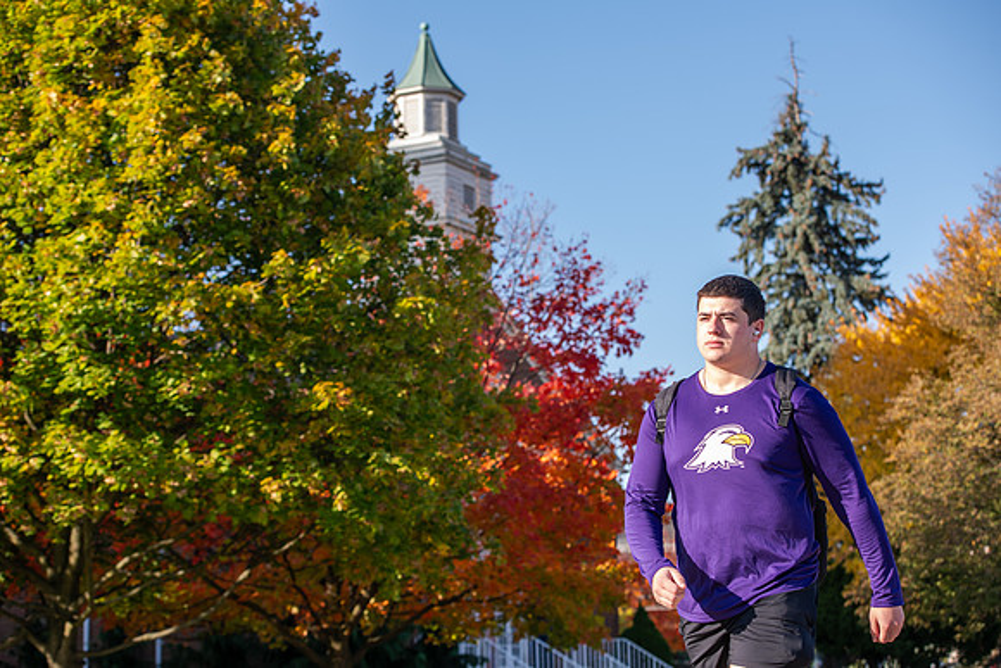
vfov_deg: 19.5
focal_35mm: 70
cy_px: 334
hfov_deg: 28.8
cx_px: 500
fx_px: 1947
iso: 160
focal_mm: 70
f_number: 5
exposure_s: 1/320
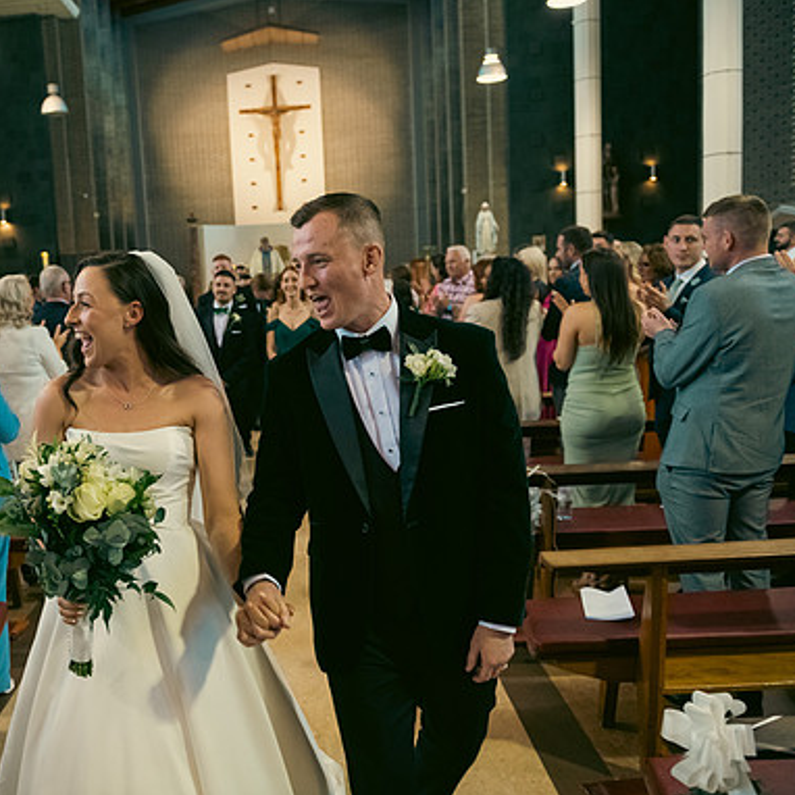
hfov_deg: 51.0
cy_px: 401
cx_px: 231
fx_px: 805
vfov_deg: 52.5
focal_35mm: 31
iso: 1000
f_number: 3.5
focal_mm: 24
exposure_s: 1/160
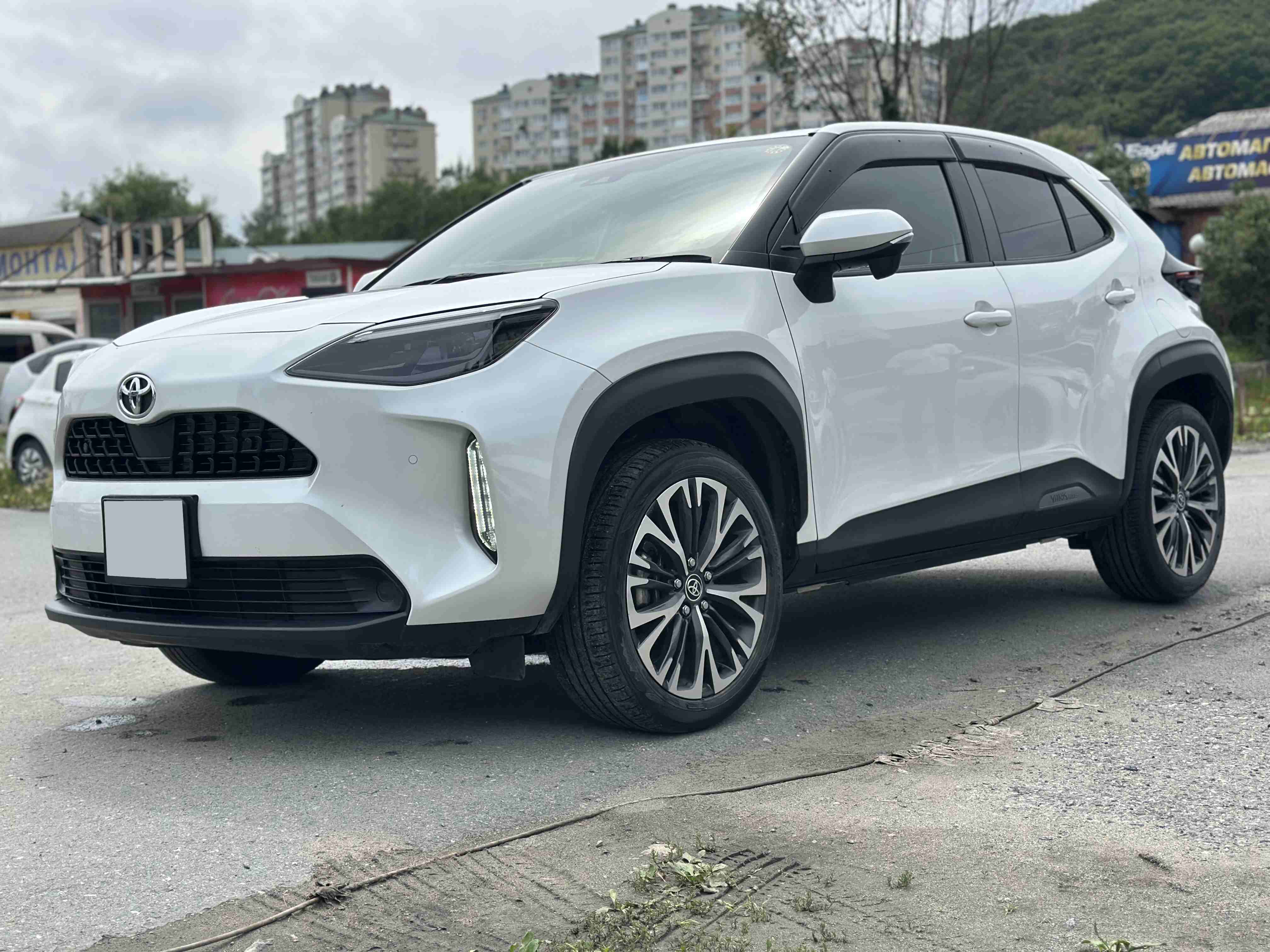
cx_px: 635
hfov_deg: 39.7
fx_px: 1761
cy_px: 476
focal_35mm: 48
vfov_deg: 30.3
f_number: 1.78
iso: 100
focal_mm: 6.86
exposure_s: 1/4785
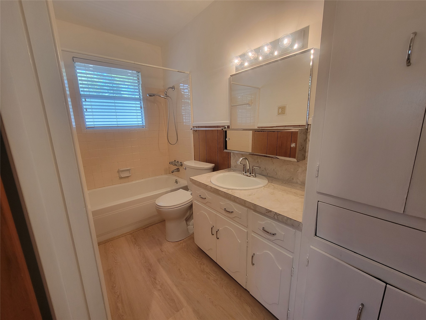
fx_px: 160
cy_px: 160
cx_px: 213
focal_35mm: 13
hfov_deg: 106.2
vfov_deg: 89.9
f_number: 2.2
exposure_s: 1/60
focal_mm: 2.2
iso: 160
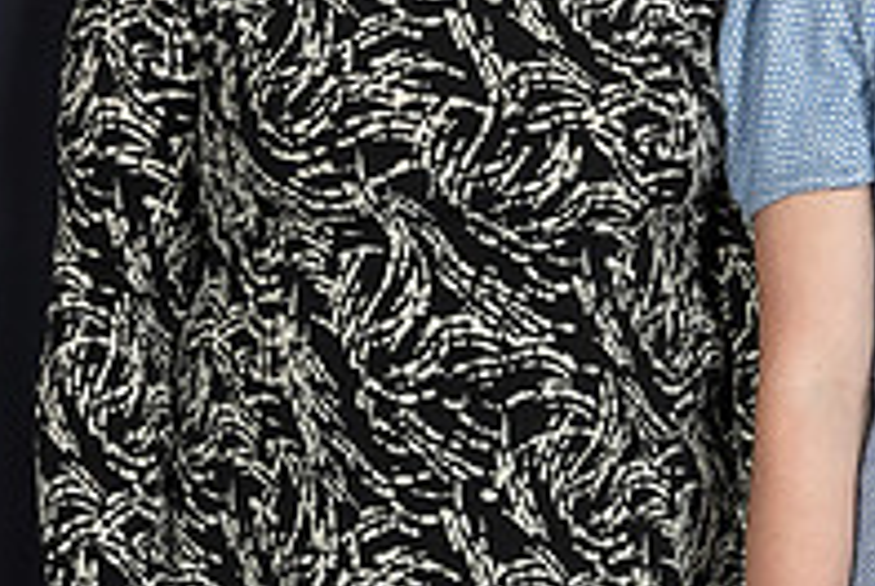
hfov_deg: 10.2
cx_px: 932
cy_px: -360
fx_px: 4868
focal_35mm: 200
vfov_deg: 6.8
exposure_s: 1/200
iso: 640
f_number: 8
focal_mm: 38
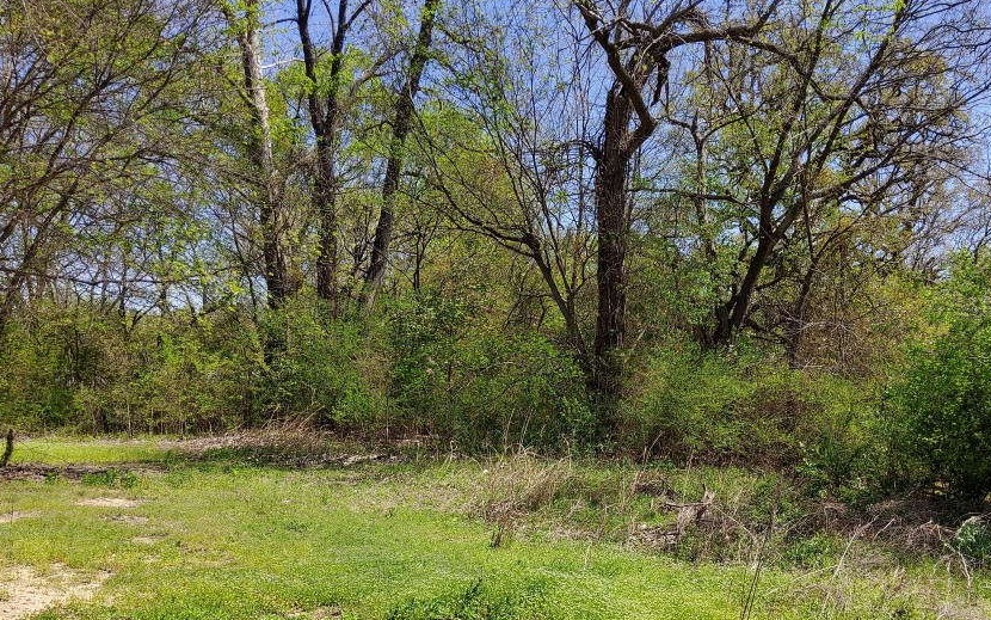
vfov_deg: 36.7
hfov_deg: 56.3
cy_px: 437
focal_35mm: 34
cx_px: 585
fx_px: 918
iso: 50
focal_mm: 3.08
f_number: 2
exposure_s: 1/955
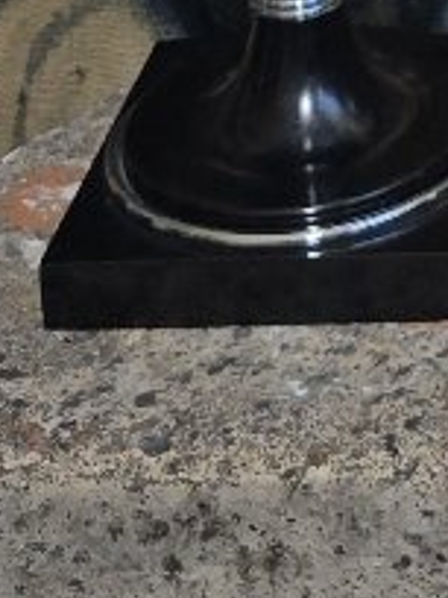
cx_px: 782
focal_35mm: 135
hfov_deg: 10.4
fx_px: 2330
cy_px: -748
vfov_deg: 12.2
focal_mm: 6.3
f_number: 1.7
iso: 125
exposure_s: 1/57.5
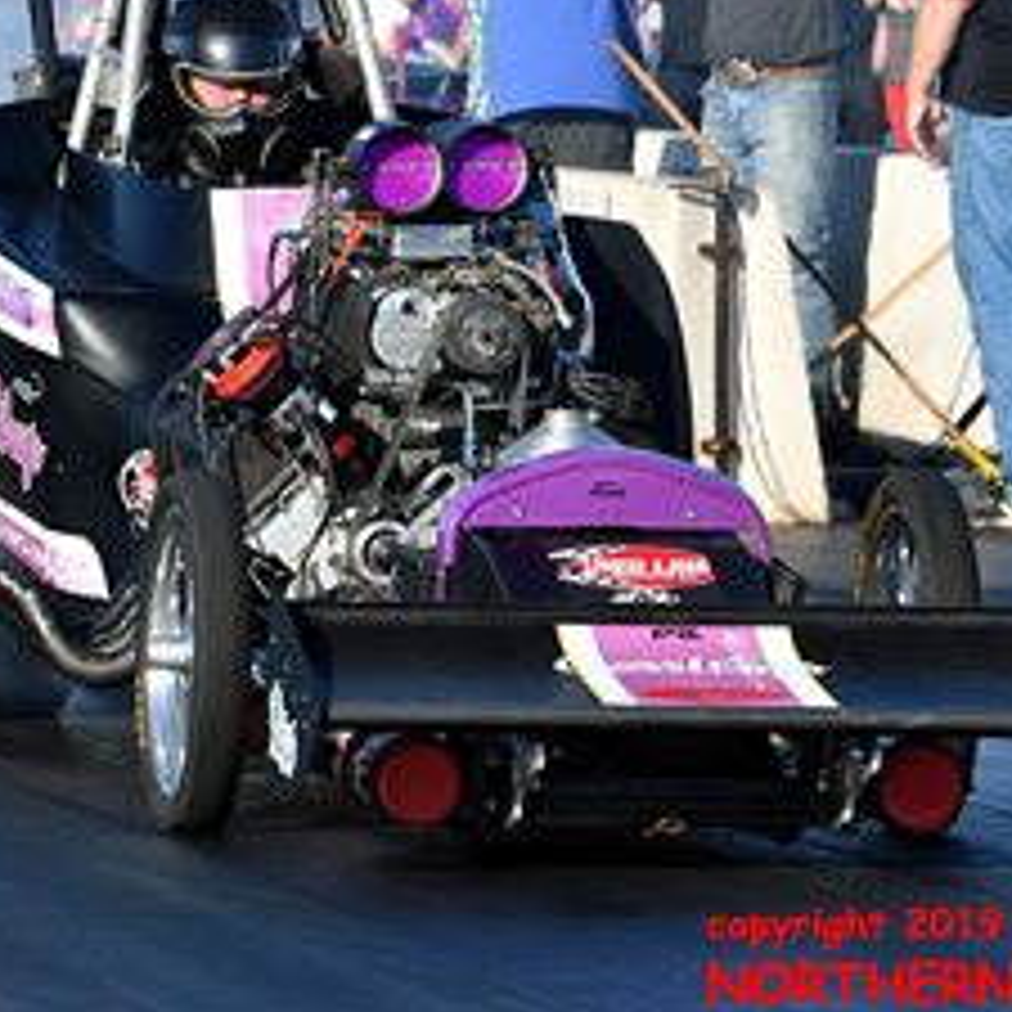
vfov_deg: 4.9
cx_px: 238
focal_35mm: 354
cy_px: 297
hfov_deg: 4.9
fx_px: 11707
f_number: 5.6
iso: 200
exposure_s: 1/1250
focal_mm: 125
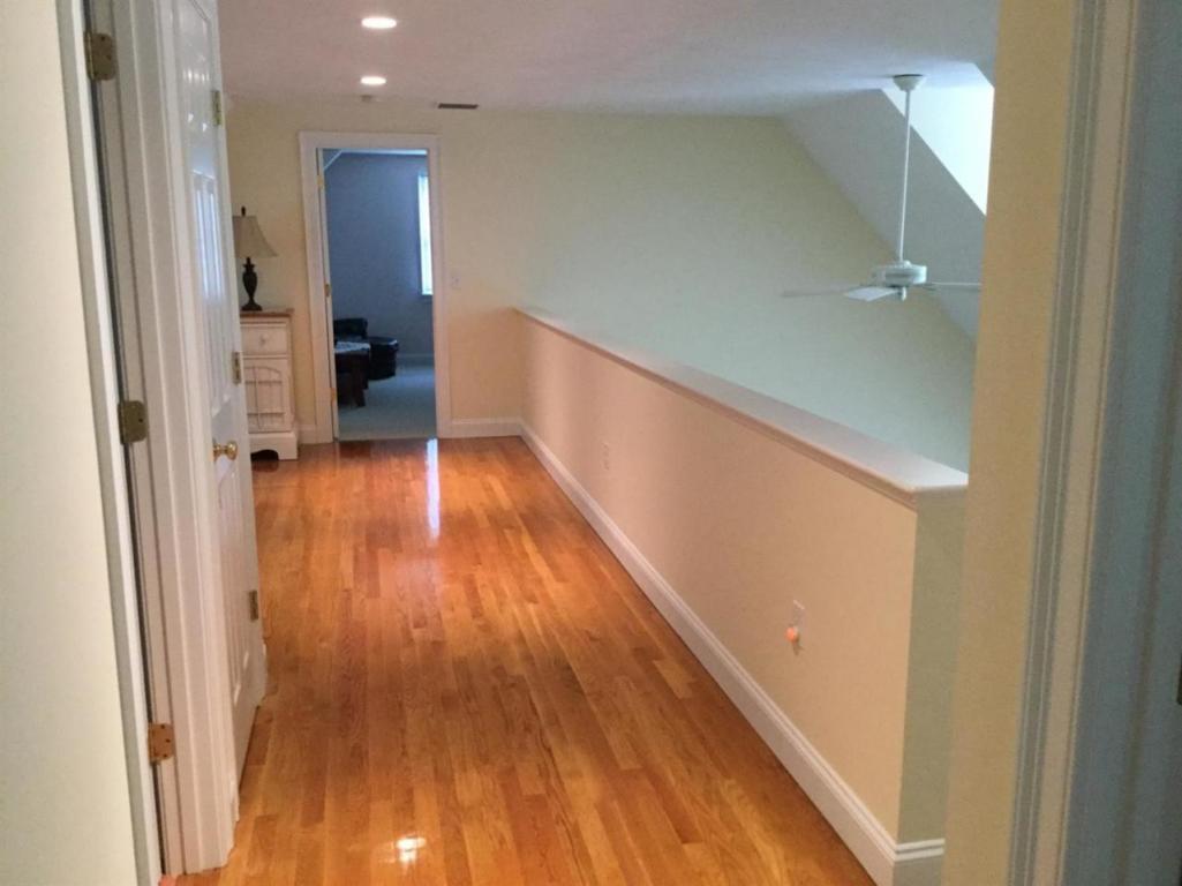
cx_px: 591
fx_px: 1058
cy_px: 443
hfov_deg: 58.4
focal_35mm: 31
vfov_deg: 45.4
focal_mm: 3.3
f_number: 2.4
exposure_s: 1/30
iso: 200
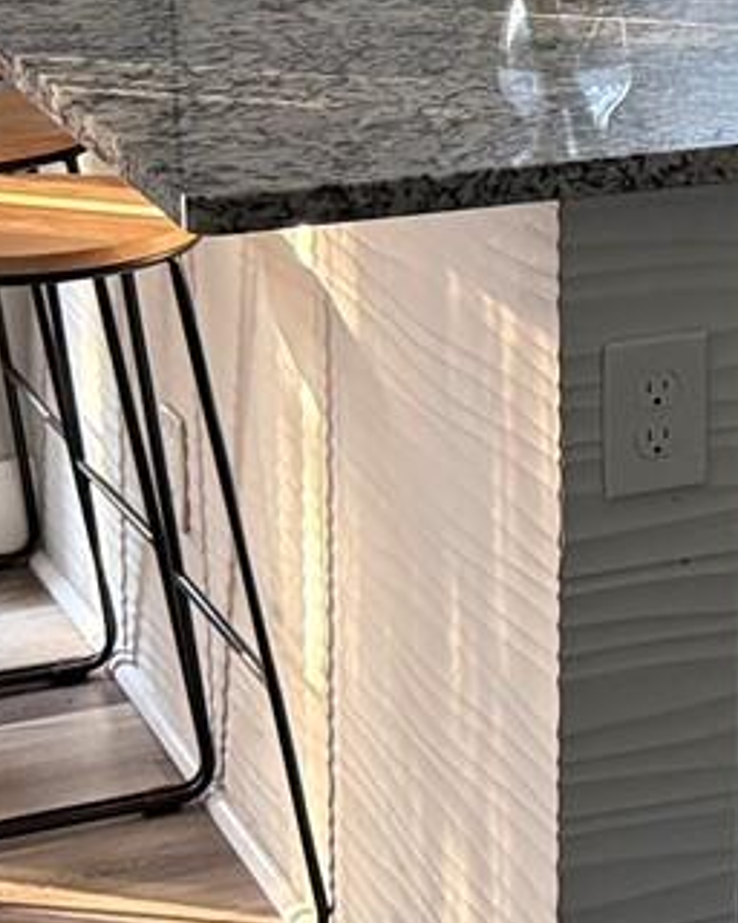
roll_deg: -1.9
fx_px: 3194
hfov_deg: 11.6
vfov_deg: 16.0
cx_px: 1548
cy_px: -46
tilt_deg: -9.4
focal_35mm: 117
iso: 500
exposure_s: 1/50
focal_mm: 6.76
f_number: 1.78
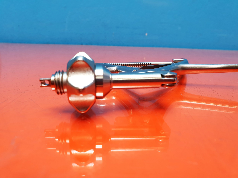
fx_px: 179
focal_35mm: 26
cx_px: 119
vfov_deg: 53.1
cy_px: 89
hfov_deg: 67.3
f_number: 2.4
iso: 100
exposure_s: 1/50
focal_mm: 4.3
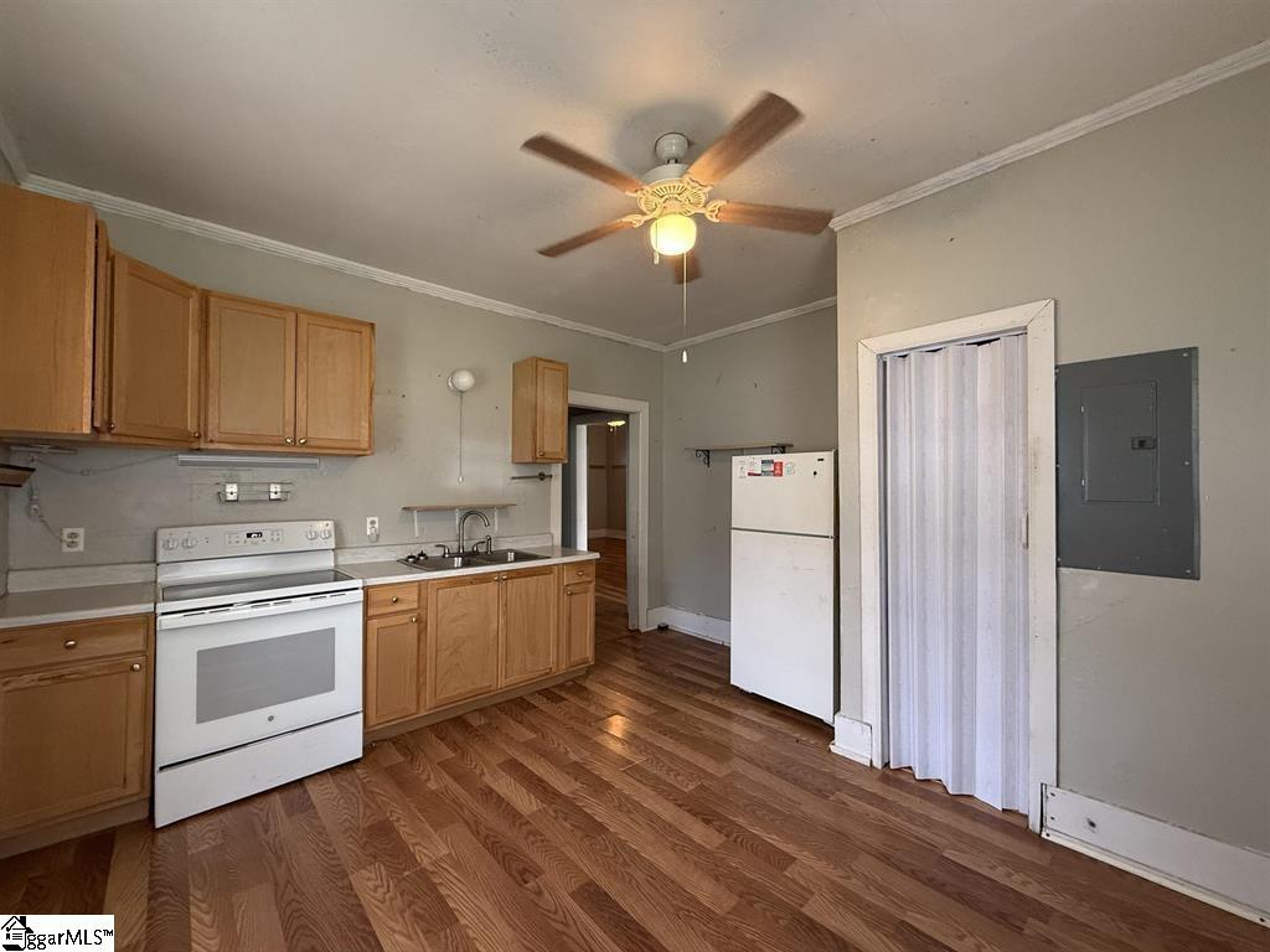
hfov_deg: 102.1
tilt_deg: +0.9
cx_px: 635
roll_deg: -0.5
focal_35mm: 14
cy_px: 476
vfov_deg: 85.7
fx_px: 514
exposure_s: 1/94
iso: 320
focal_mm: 2.22
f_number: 2.2
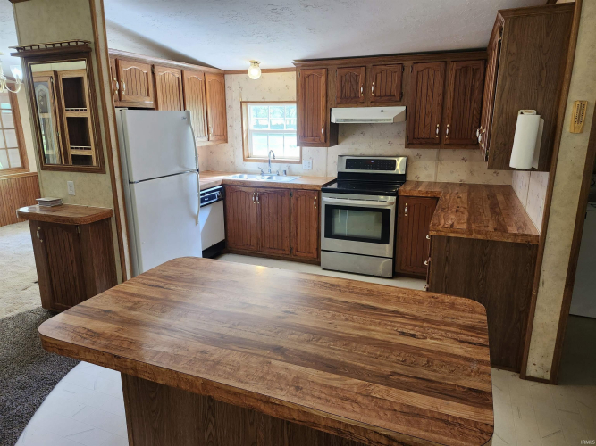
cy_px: 223
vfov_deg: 58.9
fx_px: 396
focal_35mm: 23
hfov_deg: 73.9
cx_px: 298
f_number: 1.8
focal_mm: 5.54
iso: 320
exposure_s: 1/120
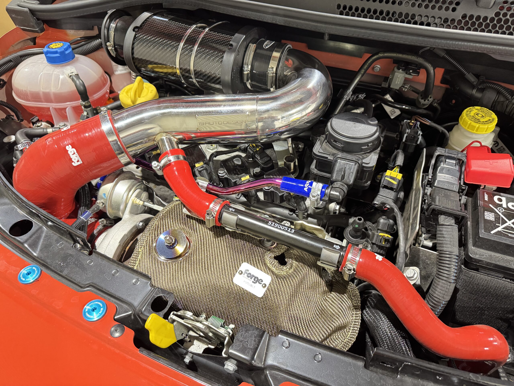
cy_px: 193
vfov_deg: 56.8
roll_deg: +0.6
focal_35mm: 24
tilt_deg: -44.2
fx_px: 356
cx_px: 257
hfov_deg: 71.6
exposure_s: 1/33
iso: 640
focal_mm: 6.76
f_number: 1.78
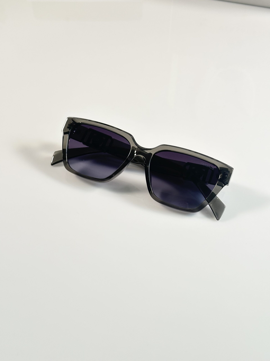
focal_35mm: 48
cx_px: 135
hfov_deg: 30.3
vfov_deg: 39.7
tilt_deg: -46.2
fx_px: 499
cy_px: 180
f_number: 1.78
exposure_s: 1/100
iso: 80
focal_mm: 6.86
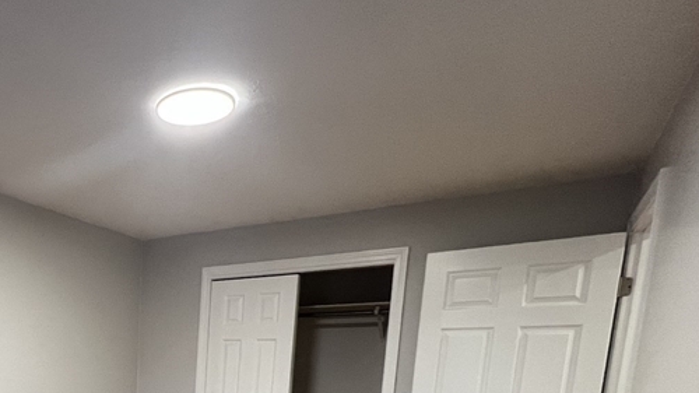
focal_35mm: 29
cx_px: 55
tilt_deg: -9.3
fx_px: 537
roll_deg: -1.2
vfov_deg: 33.5
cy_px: 459
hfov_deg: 56.0
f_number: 1.8
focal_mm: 1.57
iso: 160
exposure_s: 1/60
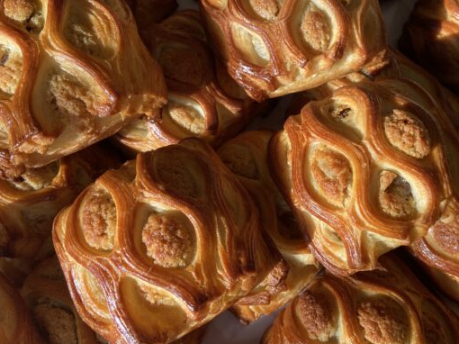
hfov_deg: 53.3
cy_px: 168
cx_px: 290
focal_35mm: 34
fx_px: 451
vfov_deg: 41.8
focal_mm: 4.25
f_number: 1.8
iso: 100
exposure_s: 1/121
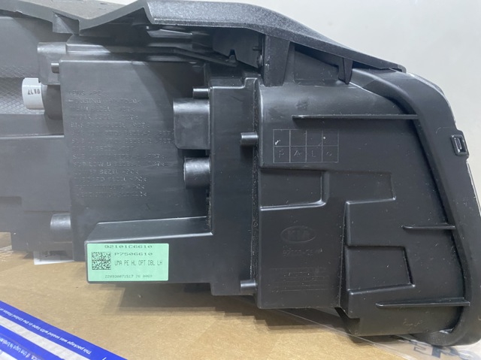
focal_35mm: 26
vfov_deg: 53.0
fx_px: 361
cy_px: 180
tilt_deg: -13.7
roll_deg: -4.3
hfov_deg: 67.3
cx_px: 240
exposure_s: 1/25
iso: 640
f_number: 1.8
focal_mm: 4.25
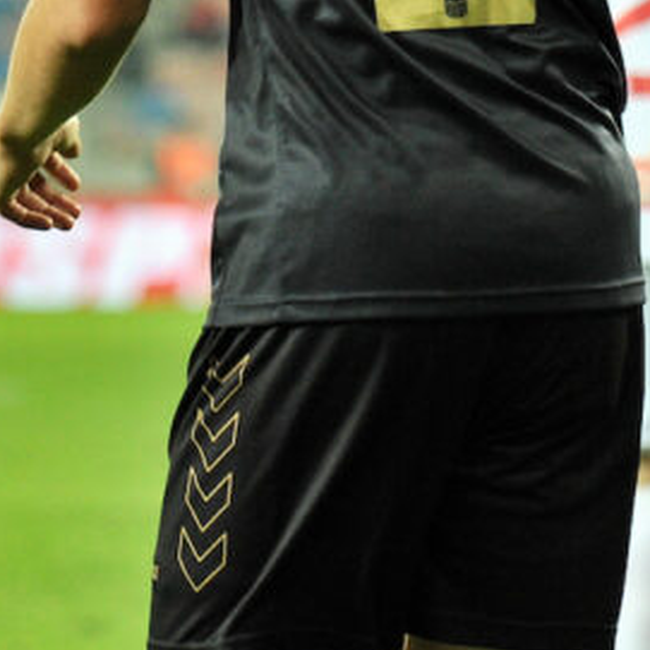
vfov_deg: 2.7
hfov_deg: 2.7
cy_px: -106
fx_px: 13639
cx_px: 276
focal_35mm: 642
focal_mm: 200
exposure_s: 1/800
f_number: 5.6
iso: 3200
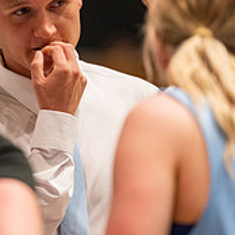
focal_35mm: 552
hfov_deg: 3.2
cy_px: 41
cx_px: 84
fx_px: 4240
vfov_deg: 3.2
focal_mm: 195
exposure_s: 1/125
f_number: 2.8
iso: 1250
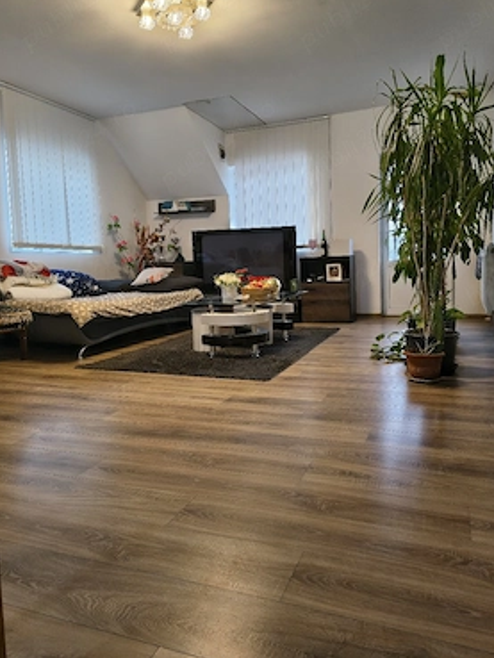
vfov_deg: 67.2
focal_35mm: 26
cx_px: 253
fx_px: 494
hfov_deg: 53.1
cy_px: 305
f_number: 1.8
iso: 834
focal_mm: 5.56
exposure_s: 1/50.3
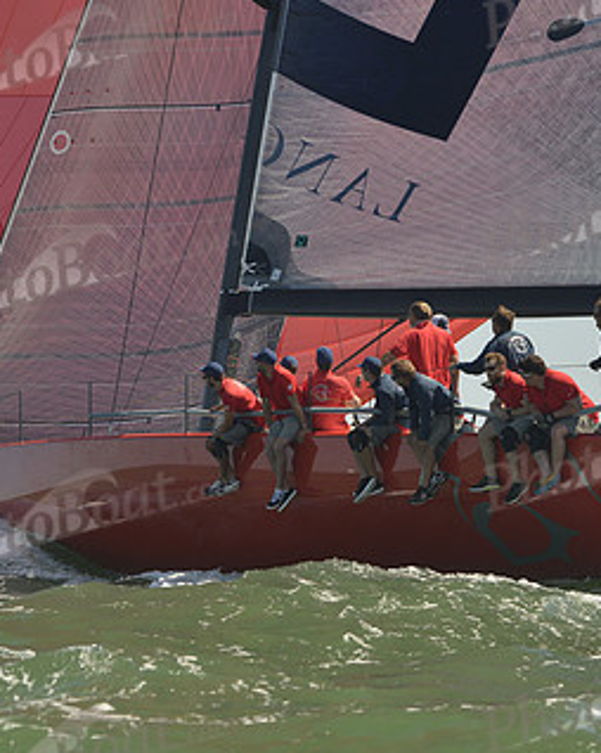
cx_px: 362
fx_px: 2671
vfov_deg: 16.0
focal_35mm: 120
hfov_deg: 12.8
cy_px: 361
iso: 280
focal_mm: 70
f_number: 5
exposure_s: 1/1000
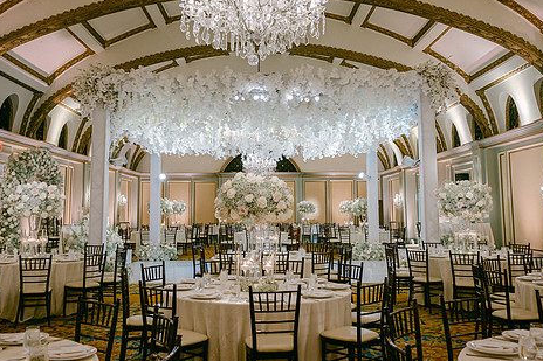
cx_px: 261
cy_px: 146
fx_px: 528
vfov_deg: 37.7
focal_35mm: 35
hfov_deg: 54.4
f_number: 4
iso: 800
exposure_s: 1/50
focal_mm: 28
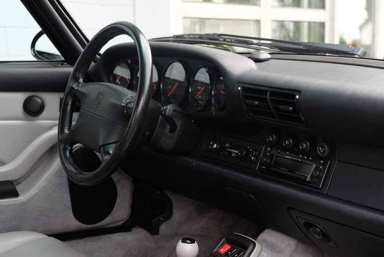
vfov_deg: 22.1
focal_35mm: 61
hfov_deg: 32.9
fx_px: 651
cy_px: 183
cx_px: 207
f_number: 3.2
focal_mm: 26.5
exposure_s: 1/60
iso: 500
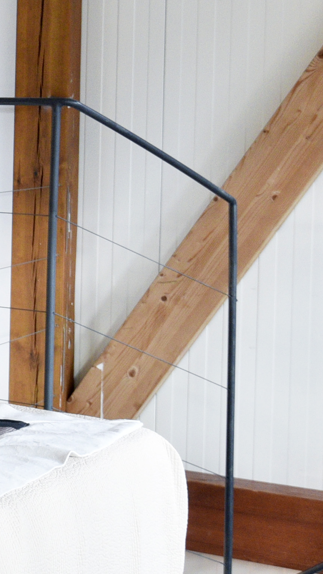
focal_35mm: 97
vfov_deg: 21.8
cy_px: 155
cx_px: -709
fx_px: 1476
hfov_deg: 9.3
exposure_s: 1/25
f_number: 6.3
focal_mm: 24
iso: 1000
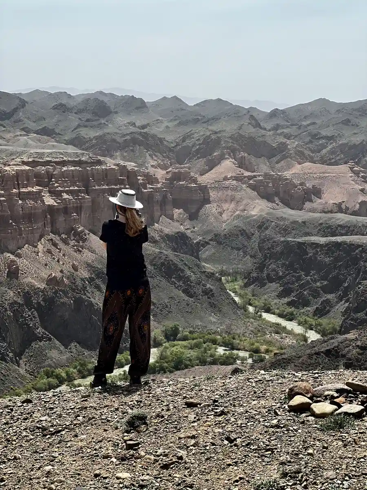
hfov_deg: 19.1
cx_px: 184
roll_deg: -0.9
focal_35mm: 77
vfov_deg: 25.3
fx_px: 1088
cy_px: 245
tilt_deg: -4.2
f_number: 2.8
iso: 32
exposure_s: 1/1179
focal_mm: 9
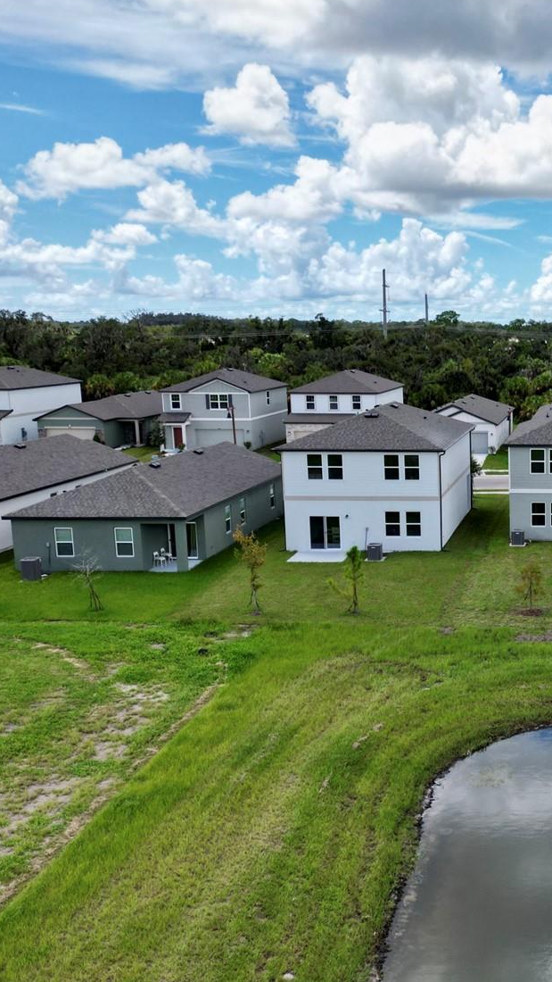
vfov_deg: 52.8
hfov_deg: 28.6
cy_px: 508
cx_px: 593
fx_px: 988
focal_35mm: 38
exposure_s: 1/3200
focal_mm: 6.72
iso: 100
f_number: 1.7
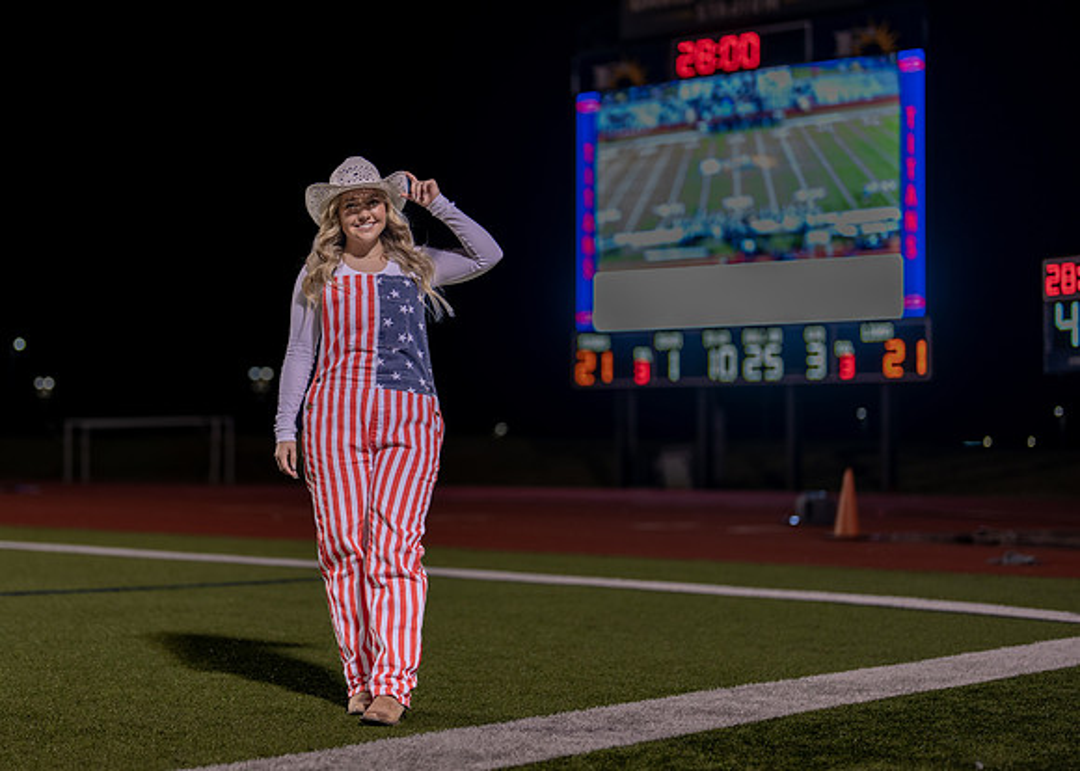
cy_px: 394
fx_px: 2013
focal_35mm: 66
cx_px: 377
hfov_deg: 29.9
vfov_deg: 21.7
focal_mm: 50
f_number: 1.2
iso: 200
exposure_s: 1/320
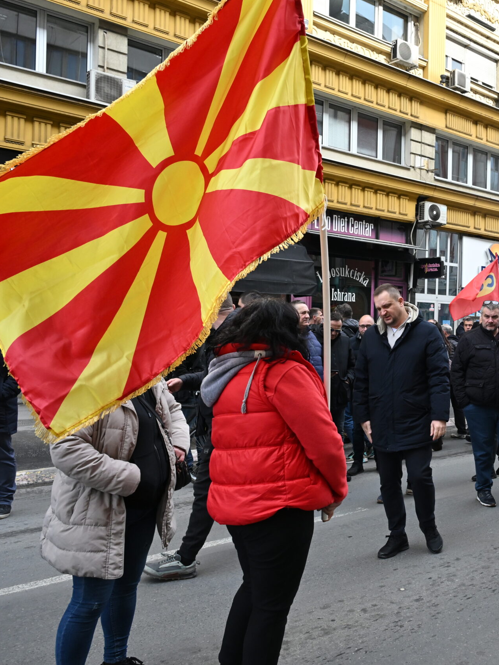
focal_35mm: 35
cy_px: 334
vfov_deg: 52.6
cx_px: 463
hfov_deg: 37.6
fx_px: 673
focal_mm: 24
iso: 2000
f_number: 8
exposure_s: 1/1000
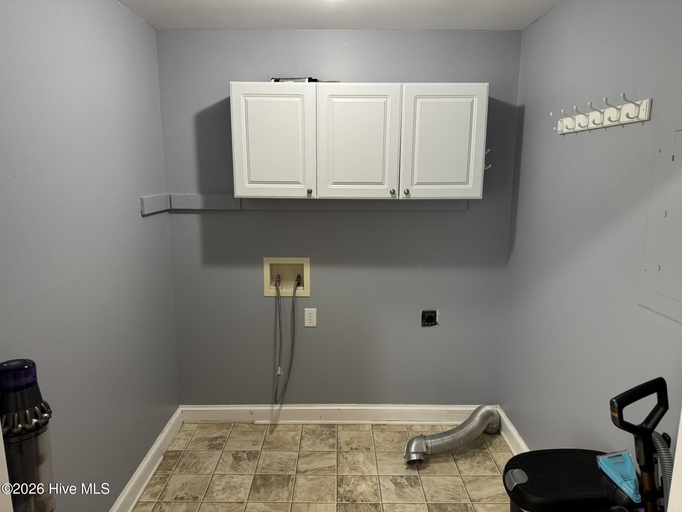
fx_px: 473
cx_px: 341
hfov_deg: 71.6
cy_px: 256
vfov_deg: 56.8
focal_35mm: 24
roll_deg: +0.1
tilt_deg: -11.2
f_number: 1.78
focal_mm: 6.76
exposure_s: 1/60
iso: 200
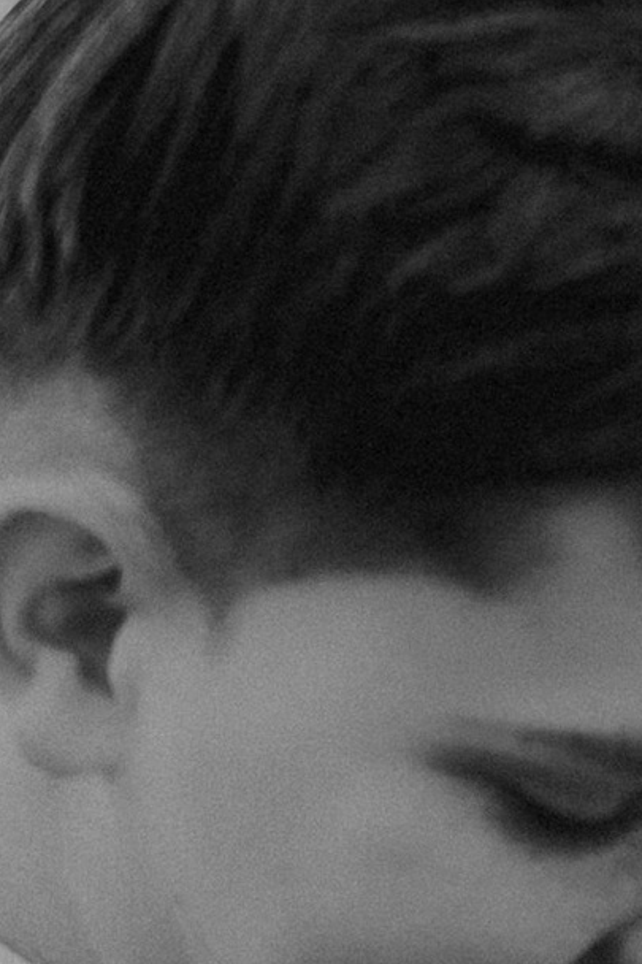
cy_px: 1996
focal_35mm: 221
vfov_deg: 8.7
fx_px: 5915
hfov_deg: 6.2
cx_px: 824
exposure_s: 1/1600
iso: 100
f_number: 1.8
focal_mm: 35
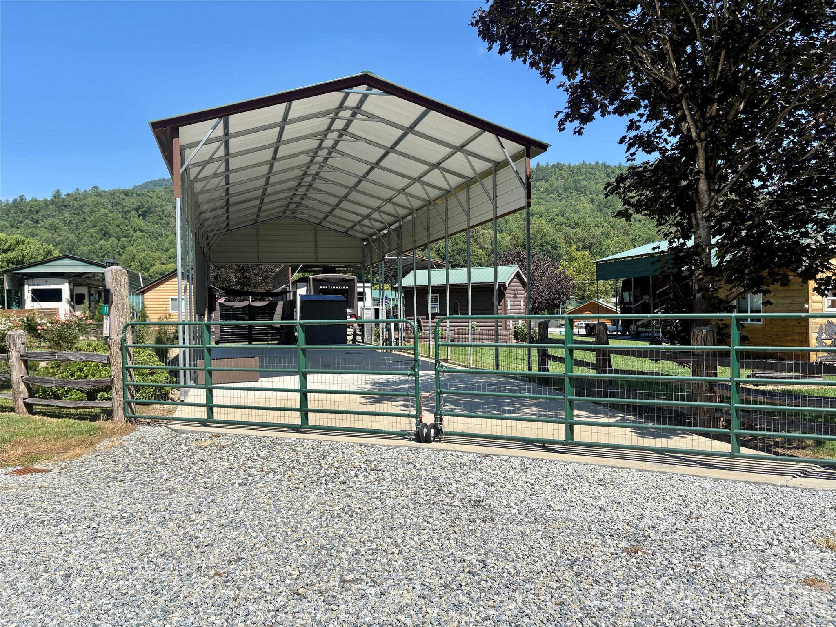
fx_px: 628
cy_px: 314
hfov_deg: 67.3
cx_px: 418
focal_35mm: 26
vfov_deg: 53.1
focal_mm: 5.96
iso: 50
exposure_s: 1/3125
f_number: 1.6
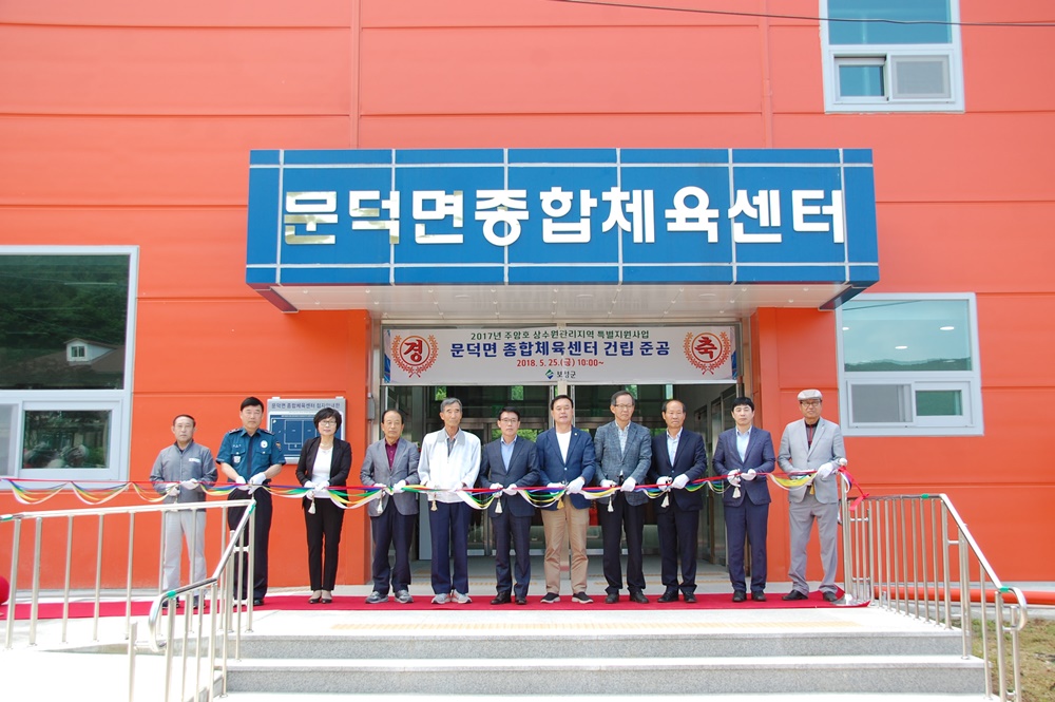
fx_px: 1098
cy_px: 351
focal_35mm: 38
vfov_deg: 35.4
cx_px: 528
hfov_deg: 51.3
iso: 200
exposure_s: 1/125
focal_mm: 25
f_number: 5.6
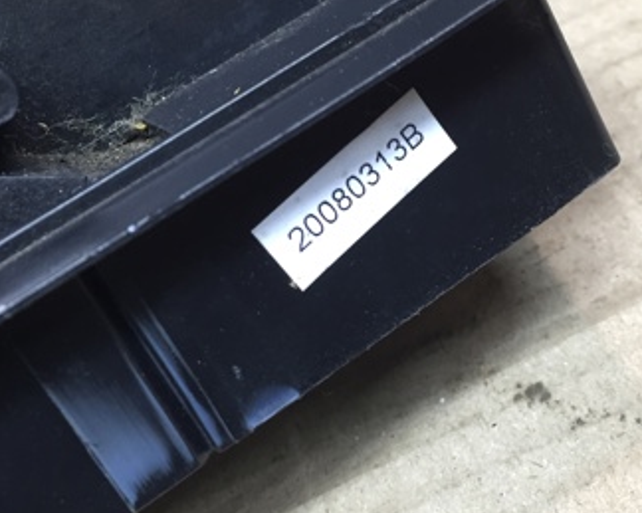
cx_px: 394
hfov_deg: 33.4
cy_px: 206
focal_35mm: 56
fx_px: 1064
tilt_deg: -45.8
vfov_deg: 27.1
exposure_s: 1/33
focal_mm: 4.15
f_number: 2.2
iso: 125
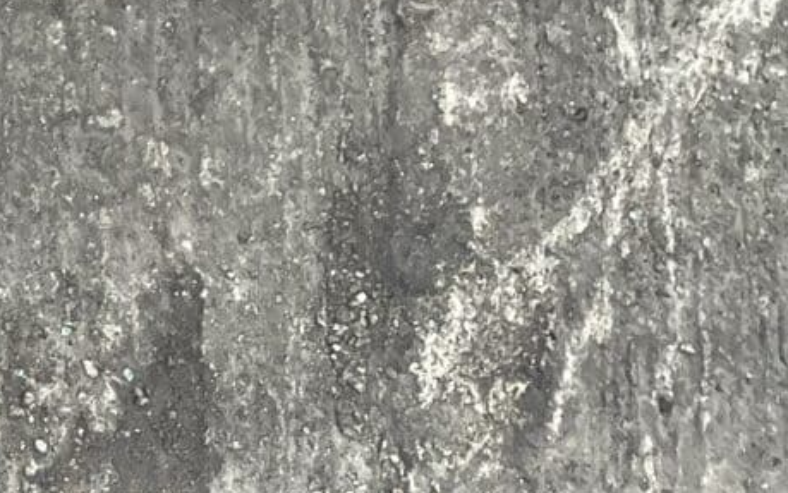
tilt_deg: -64.3
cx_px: -805
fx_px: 2642
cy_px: -792
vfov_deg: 9.2
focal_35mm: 123
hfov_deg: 14.1
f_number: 1.6
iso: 40
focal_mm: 5.1
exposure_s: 1/121
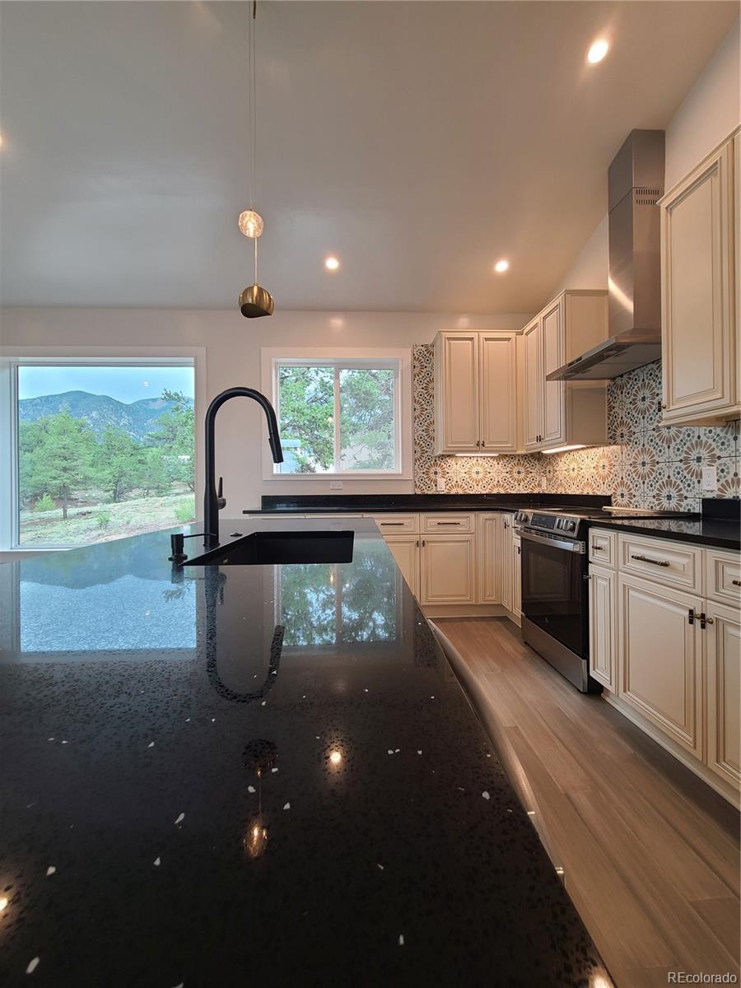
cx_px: 370
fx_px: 371
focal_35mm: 13
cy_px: 494
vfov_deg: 106.2
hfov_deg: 89.9
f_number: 2.2
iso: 100
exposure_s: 1/60
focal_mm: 2.2
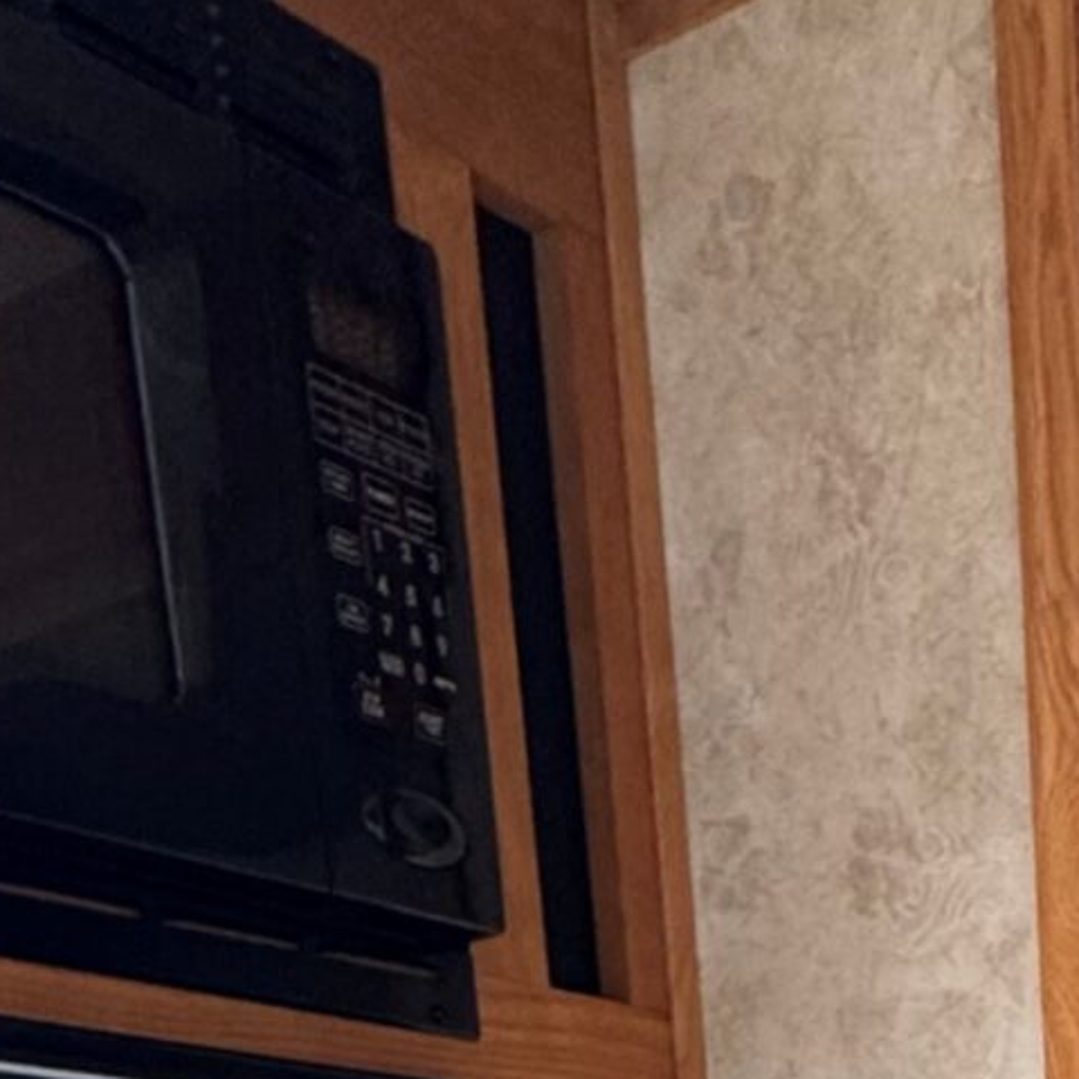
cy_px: 2156
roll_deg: +3.3
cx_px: 1016
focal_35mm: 66
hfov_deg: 25.1
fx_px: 2328
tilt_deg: -16.9
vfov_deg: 18.0
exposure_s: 1/99
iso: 160
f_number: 2.2
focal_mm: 2.22
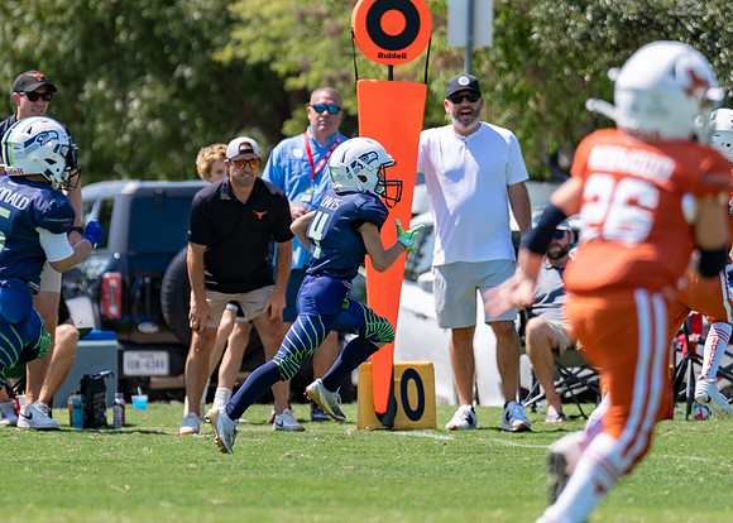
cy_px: 200
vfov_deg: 3.0
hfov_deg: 4.2
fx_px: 10047
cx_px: 323
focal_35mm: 483
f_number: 2.8
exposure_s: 1/1600
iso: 100
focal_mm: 200
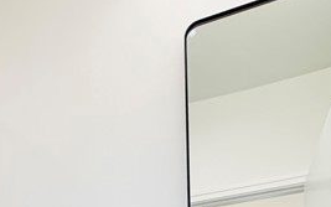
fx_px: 514
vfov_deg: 17.5
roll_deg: +1.3
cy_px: 393
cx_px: -27
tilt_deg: +0.4
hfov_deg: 31.8
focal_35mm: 57
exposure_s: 1/120
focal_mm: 2.22
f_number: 2.2
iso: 320
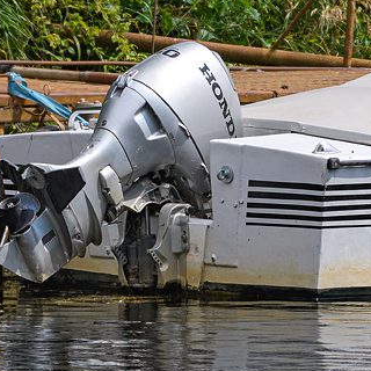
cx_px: 534
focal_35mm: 717
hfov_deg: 2.4
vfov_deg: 2.4
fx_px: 8694
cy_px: 255
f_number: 8
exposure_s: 1/1250
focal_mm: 150
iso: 400
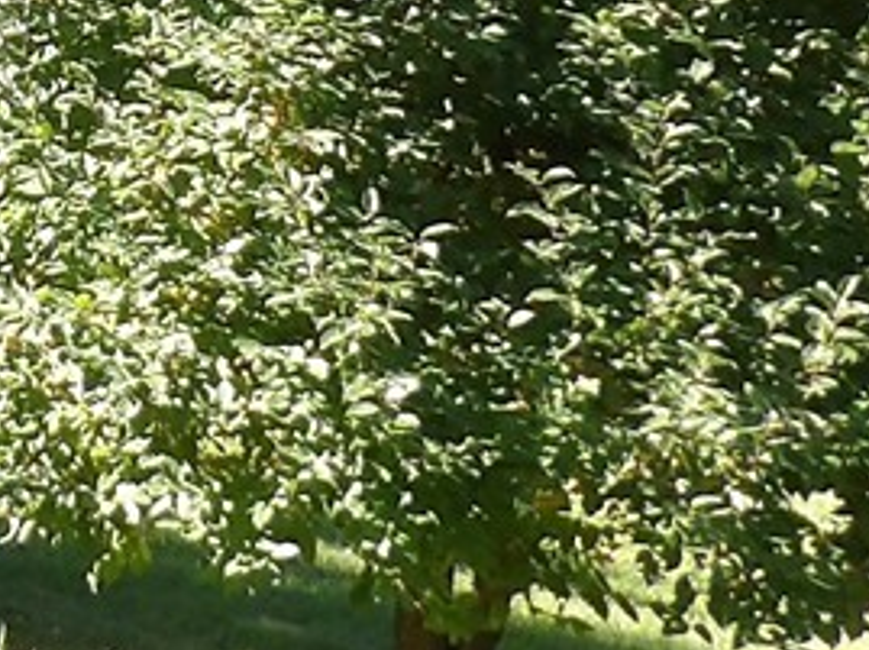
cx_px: -814
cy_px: -656
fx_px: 3585
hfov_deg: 12.4
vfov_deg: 9.6
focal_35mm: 143
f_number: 3.2
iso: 100
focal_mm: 4.3
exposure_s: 1/275
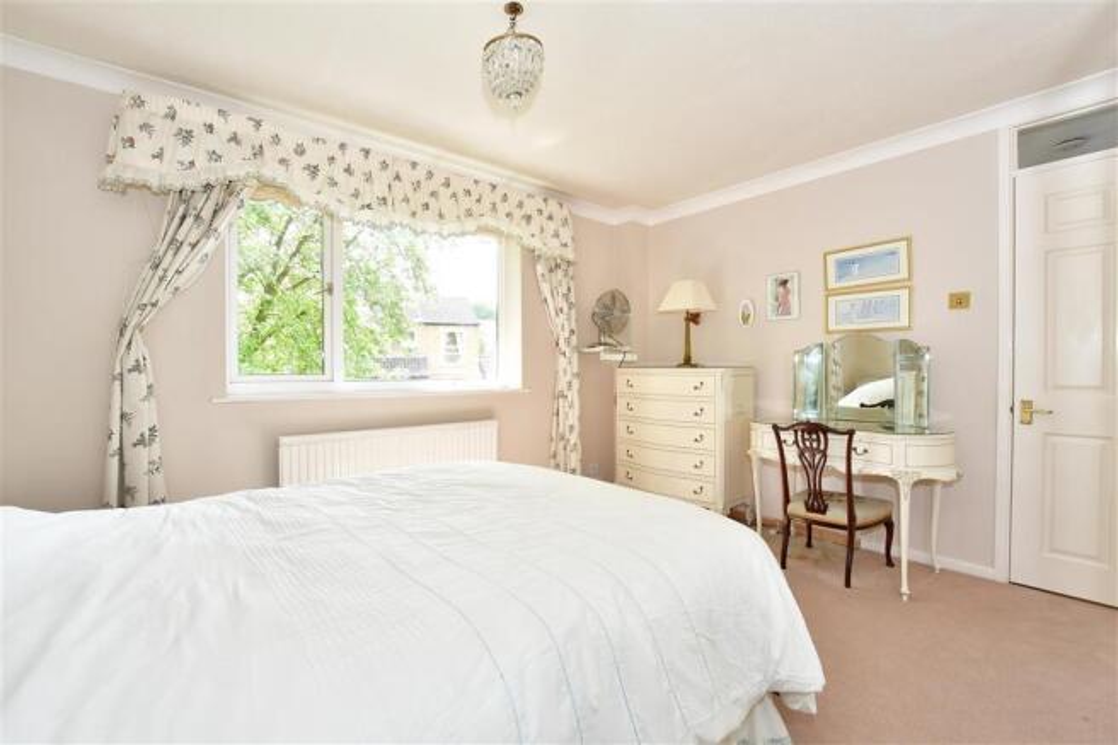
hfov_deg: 100.4
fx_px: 466
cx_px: 559
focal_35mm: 15
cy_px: 372
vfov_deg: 77.3
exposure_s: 1/60
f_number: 7.1
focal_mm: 10
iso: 500
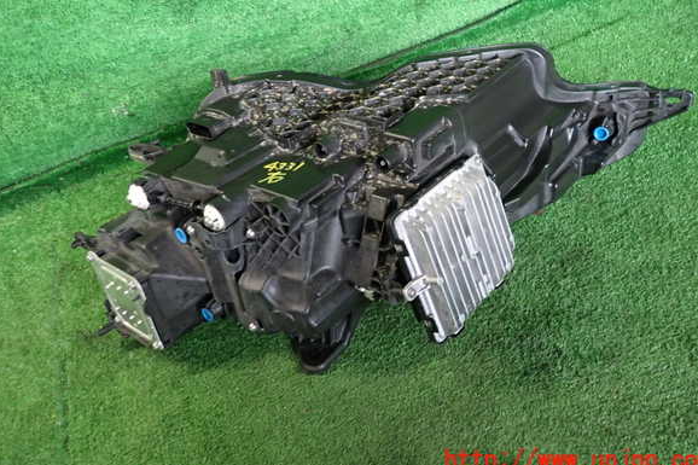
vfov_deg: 47.8
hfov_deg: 67.4
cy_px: 204
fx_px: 523
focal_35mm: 27
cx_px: 355
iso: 320
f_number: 2
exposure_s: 1/30
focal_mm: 4.5
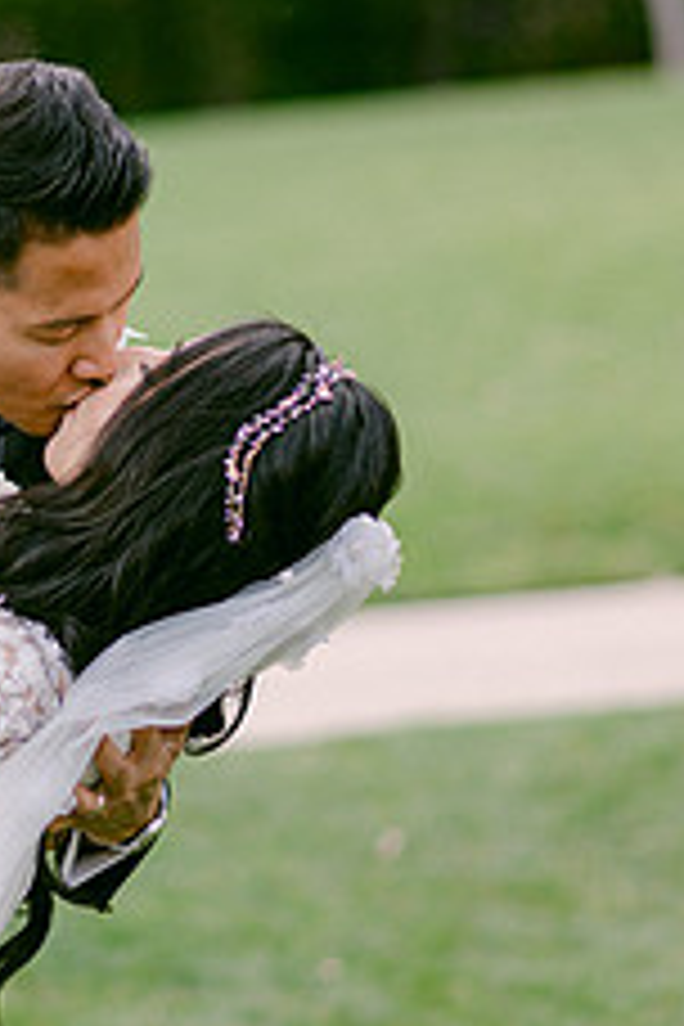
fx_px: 6327
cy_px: 329
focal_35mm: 222
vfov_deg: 9.3
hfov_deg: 6.2
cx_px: 49
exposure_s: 1/1000
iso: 100
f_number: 2
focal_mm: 85
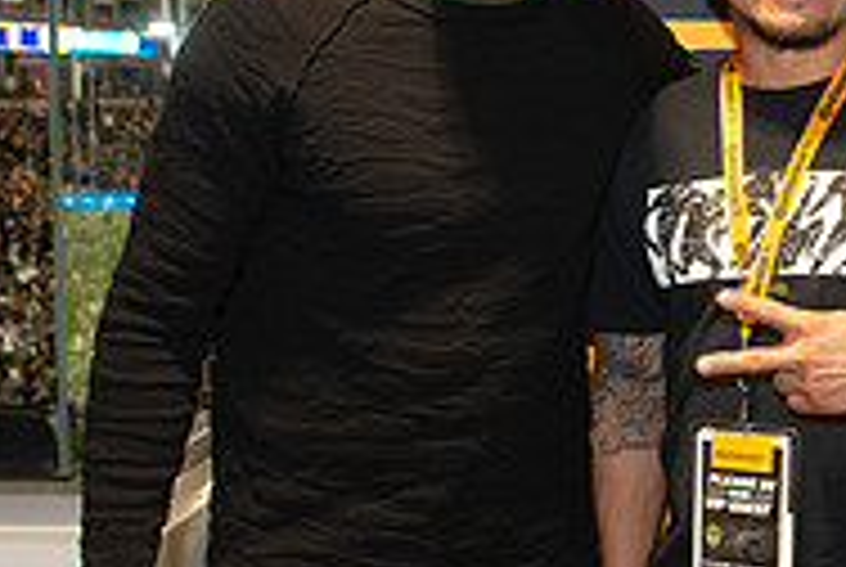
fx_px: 1742
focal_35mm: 74
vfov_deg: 18.5
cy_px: 227
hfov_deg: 26.1
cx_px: 814
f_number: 6.3
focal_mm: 24
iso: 640
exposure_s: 1/60
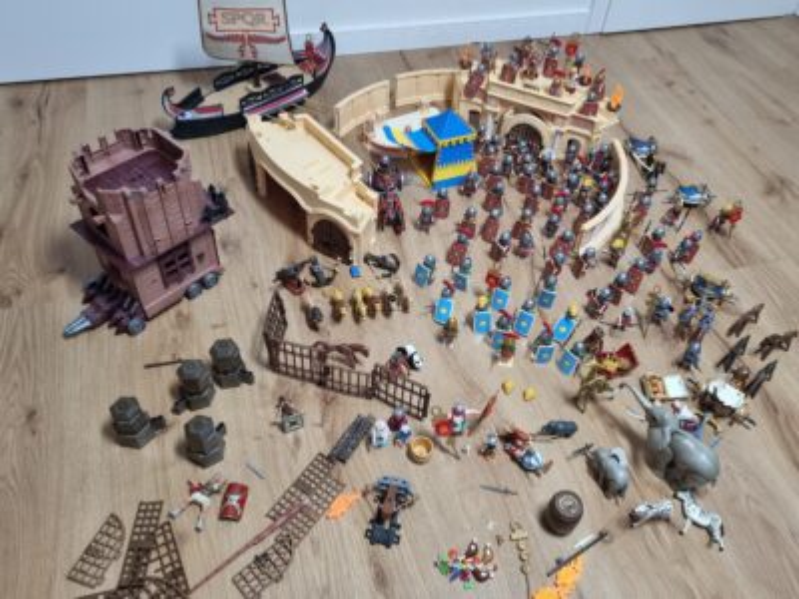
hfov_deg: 67.3
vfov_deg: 53.1
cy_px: 300
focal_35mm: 26
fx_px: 600
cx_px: 400
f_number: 1.8
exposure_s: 1/50
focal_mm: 5.4
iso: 500
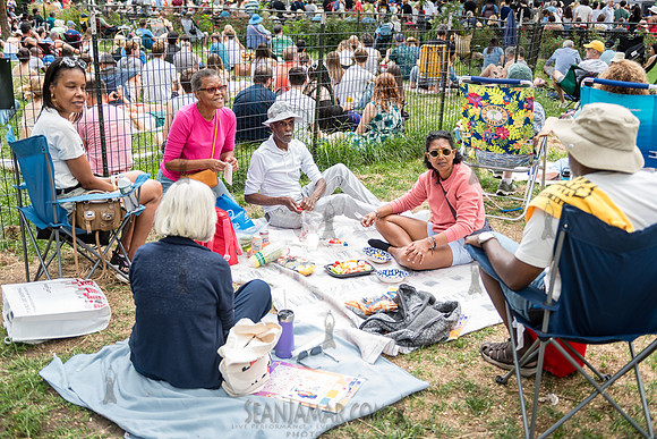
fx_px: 697
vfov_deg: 34.9
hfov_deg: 50.5
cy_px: 220
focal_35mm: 38
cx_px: 328
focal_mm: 38
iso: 200
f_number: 2.8
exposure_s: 1/250
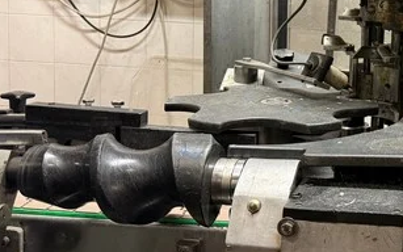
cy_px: 49
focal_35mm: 53
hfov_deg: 34.6
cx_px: 406
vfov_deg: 24.0
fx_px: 582
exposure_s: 1/50
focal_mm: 6.8
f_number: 1.8
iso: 500
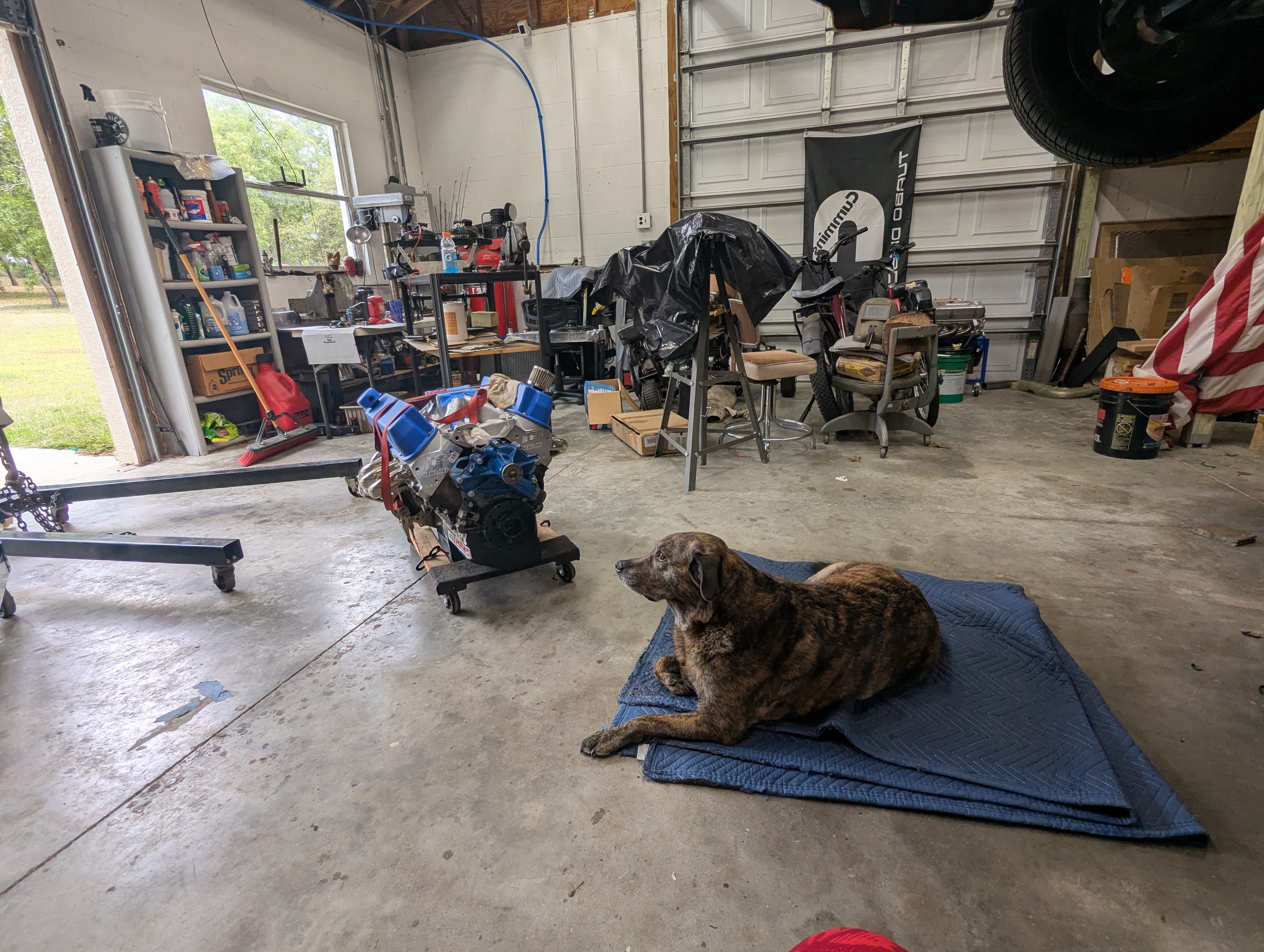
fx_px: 585
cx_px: 632
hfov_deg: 94.4
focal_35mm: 16
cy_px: 476
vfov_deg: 78.2
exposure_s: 1/60
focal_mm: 2.35
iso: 48
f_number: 2.2
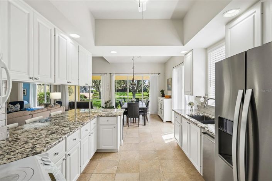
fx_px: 121
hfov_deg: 96.7
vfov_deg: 73.7
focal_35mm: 16
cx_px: 136
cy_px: 90
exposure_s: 1/50
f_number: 8
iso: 200
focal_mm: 16
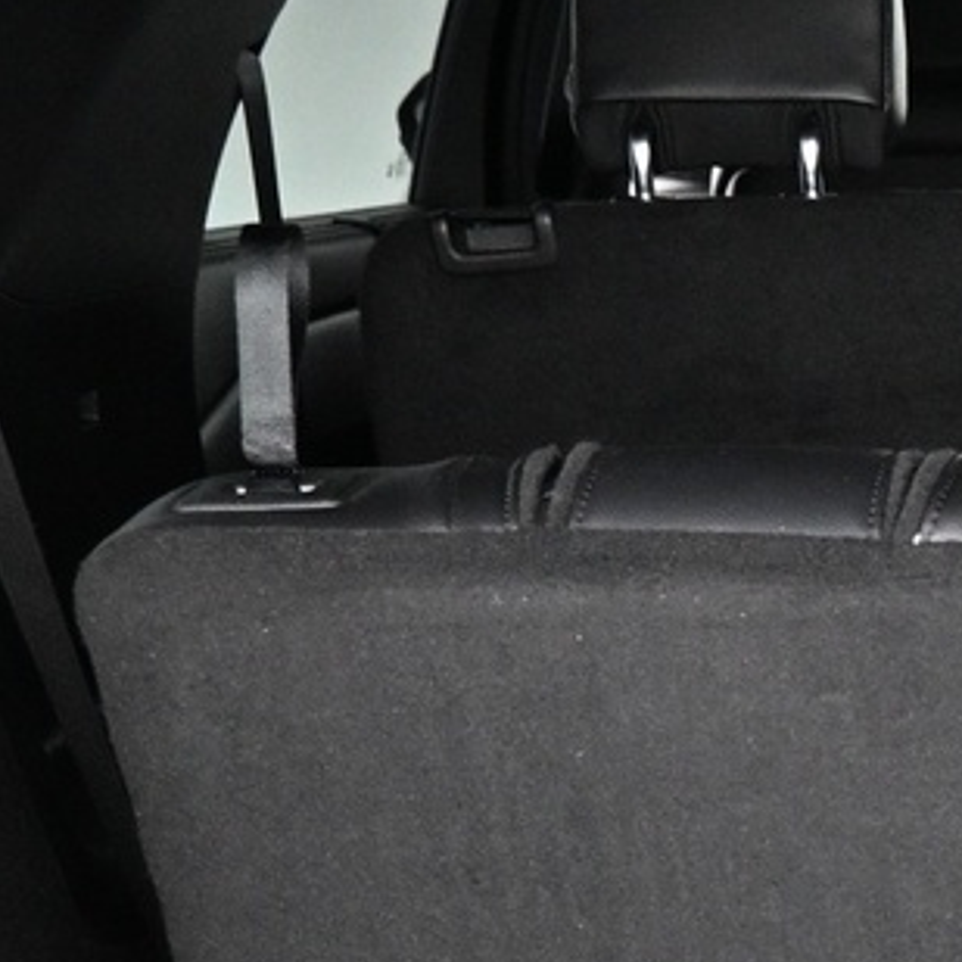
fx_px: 3364
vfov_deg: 16.1
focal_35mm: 107
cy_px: 872
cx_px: 1420
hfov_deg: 15.1
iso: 1600
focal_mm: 16
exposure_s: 1/20
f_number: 3.5
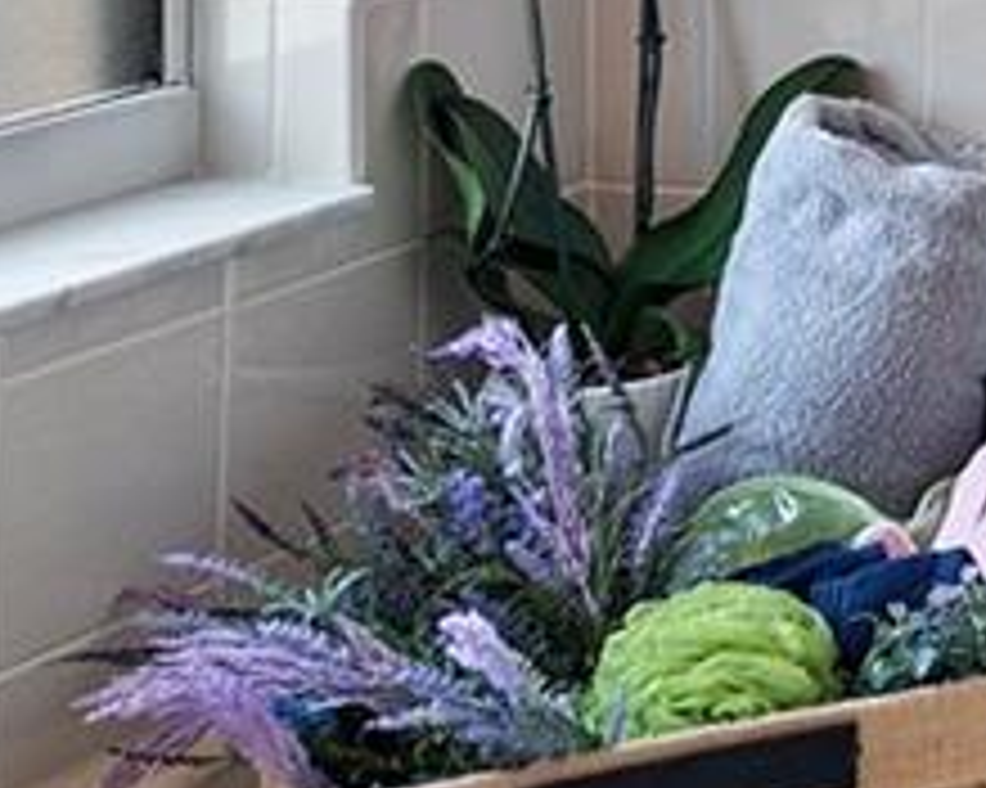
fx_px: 3004
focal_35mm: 103
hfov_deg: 14.2
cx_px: 2211
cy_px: -536
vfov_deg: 13.7
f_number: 4.5
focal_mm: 10
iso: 400
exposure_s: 1/10
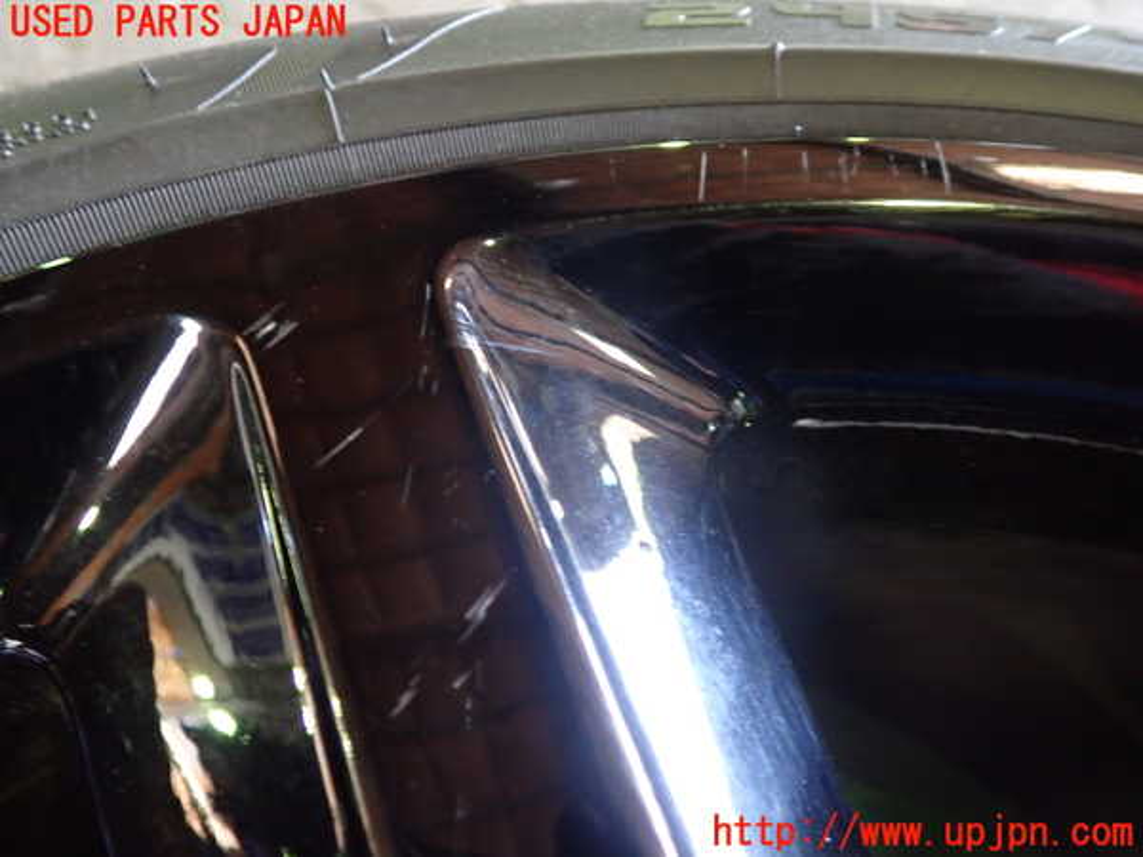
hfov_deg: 60.0
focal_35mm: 30
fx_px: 991
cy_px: 428
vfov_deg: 46.8
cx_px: 572
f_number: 2.3
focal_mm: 5.4
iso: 800
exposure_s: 1/30
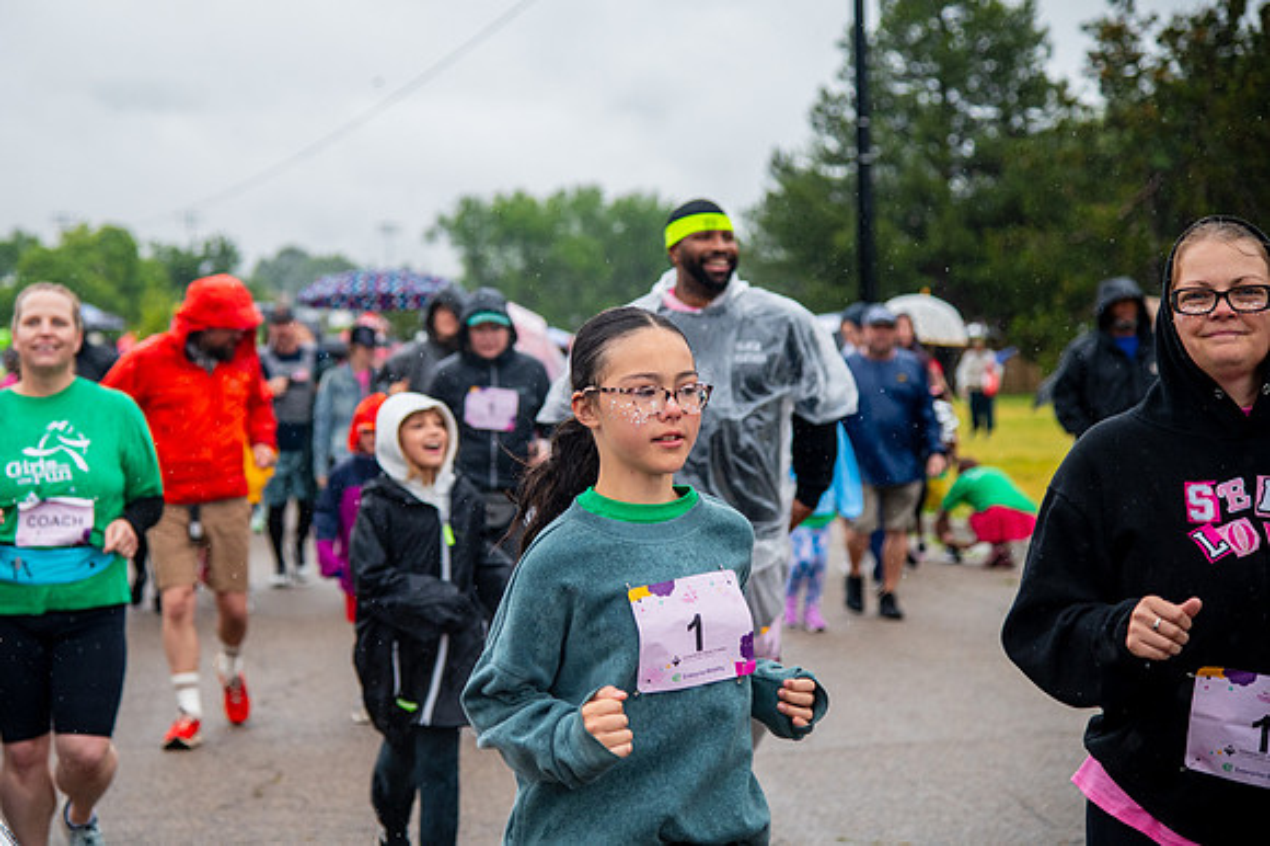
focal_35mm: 88
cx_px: 554
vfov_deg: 15.5
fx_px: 3102
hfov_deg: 23.1
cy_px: 369
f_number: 4
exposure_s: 1/1600
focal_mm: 78
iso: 1600
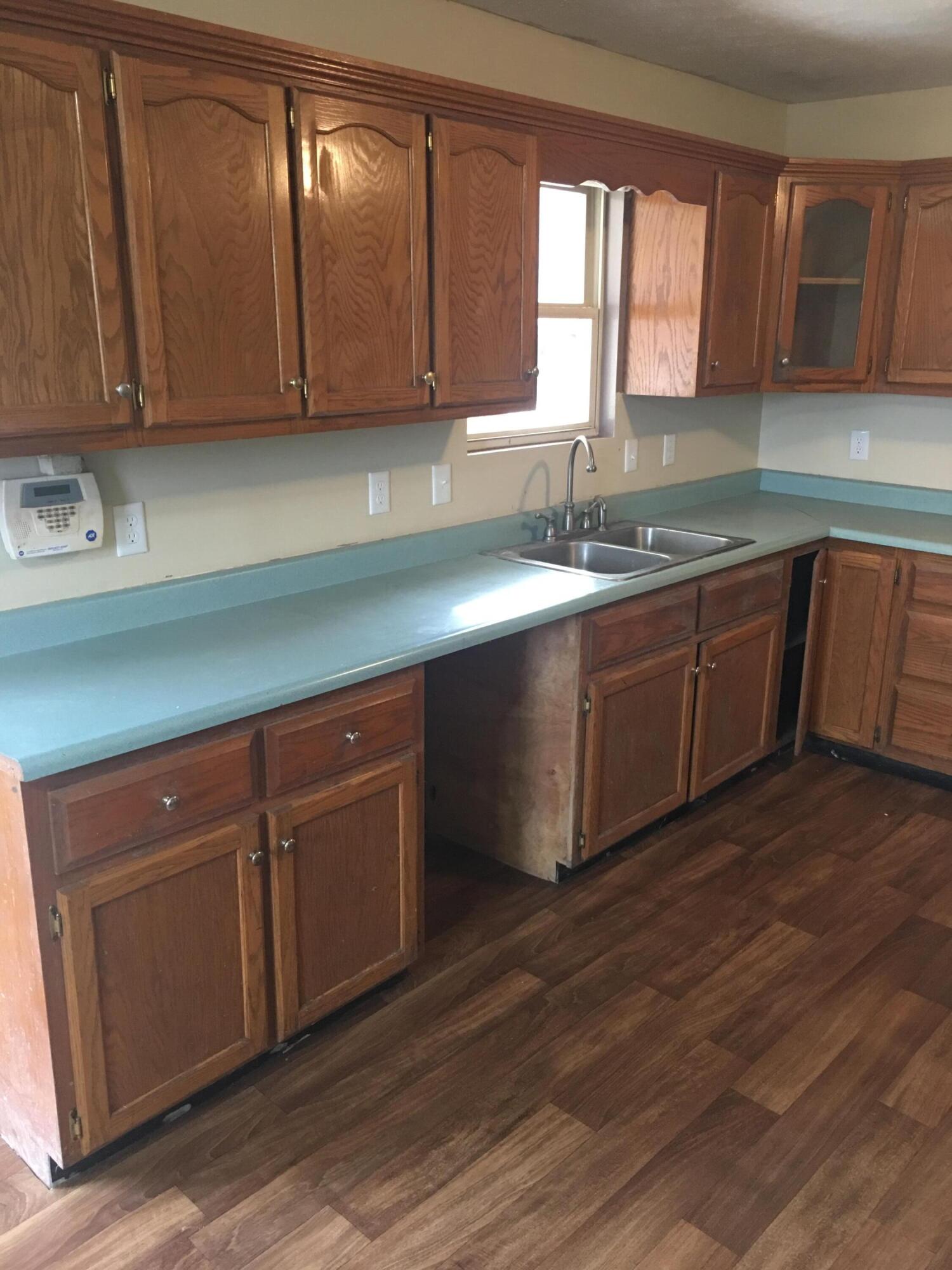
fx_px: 1063
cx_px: 476
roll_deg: +0.3
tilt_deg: -15.8
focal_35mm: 29
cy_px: 635
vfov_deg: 61.7
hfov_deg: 48.2
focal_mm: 4.15
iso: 100
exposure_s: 1/10
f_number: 2.2
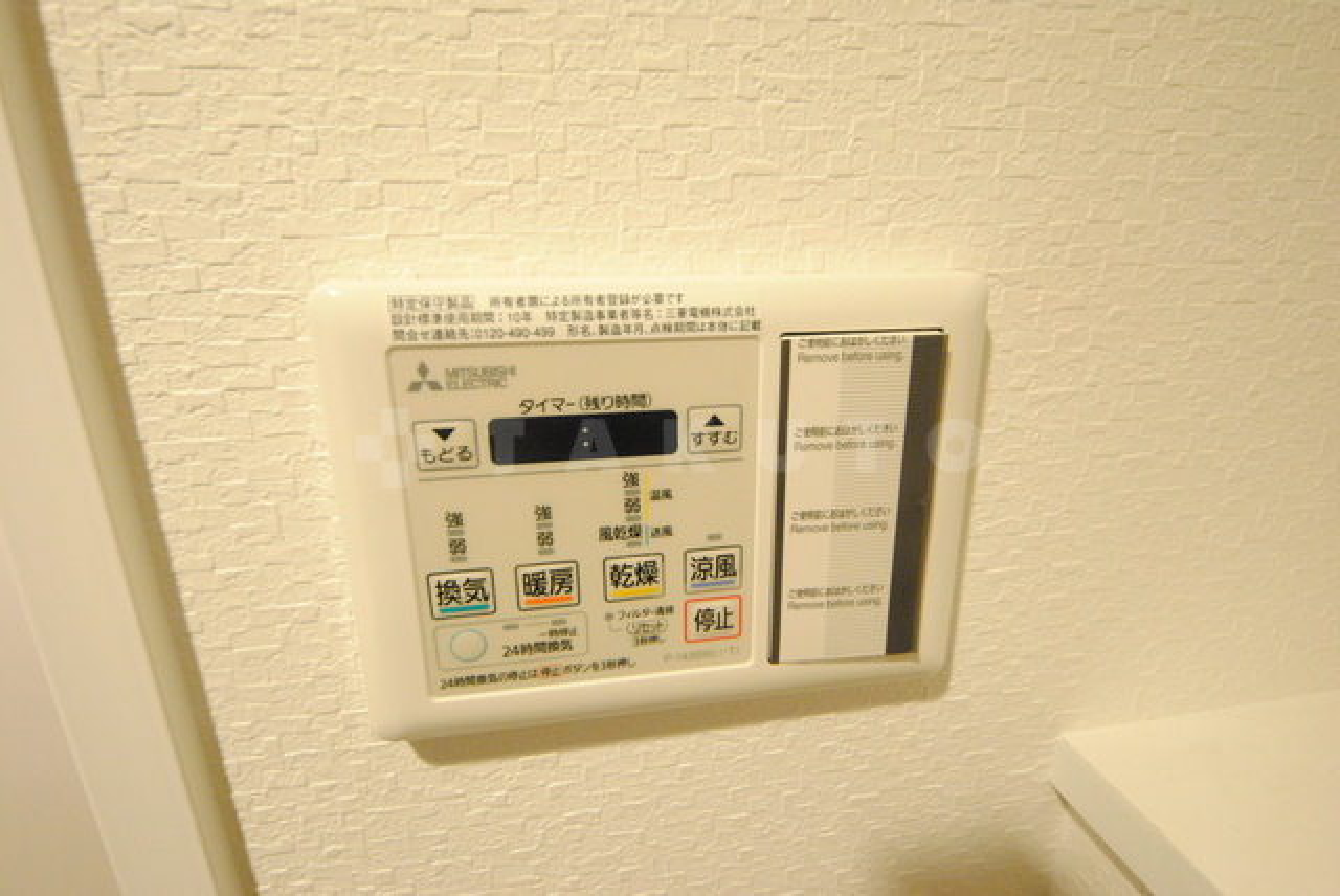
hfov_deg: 92.4
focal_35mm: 17
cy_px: 448
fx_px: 643
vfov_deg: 69.8
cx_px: 670
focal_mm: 11.5
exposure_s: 1/30
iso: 1600
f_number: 4.8
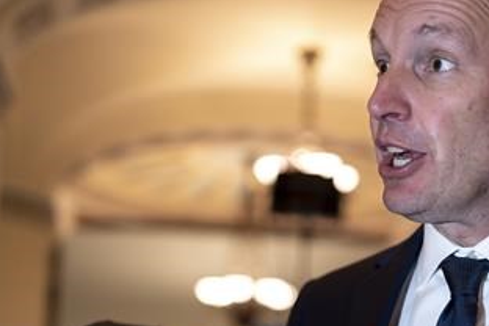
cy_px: 286
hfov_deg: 27.6
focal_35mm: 73
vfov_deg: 18.4
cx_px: 296
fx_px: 992
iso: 1600
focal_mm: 35
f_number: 1.4
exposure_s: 1/400
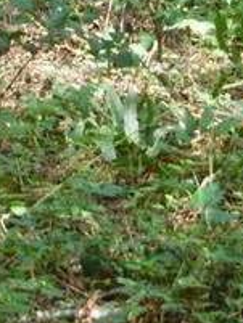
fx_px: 4460
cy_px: -228
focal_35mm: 477
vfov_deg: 4.1
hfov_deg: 3.1
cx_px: 61
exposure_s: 1/30
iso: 320
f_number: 5
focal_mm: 22.3
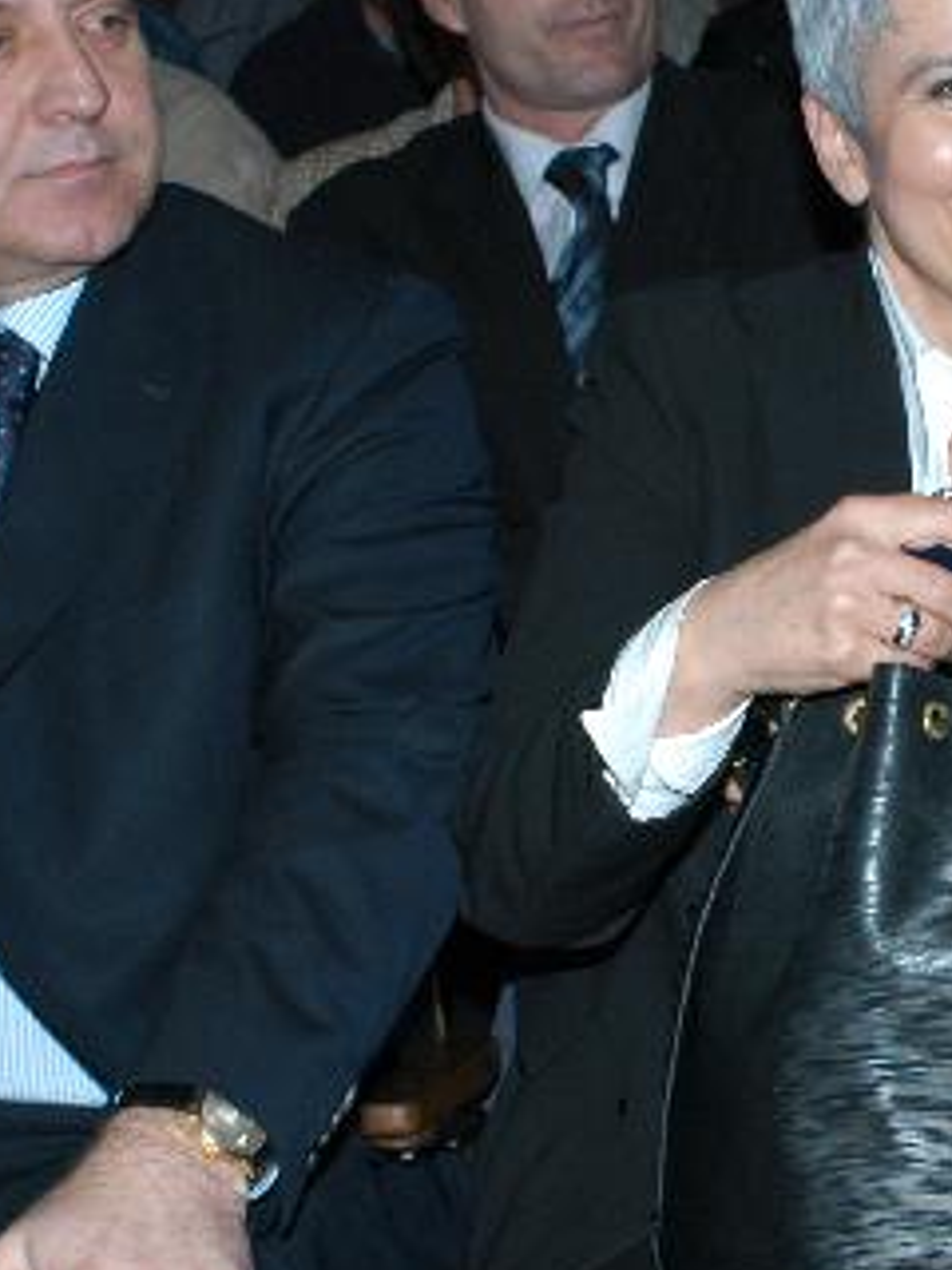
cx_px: 900
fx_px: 3704
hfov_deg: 14.5
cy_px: 663
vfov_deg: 19.4
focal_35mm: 101
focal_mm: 28
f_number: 5.6
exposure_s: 1/60
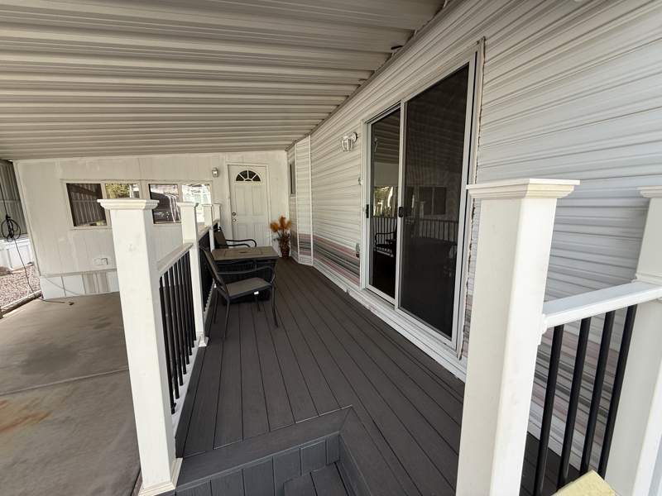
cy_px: 248
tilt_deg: -9.2
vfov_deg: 85.7
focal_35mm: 14
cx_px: 331
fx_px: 268
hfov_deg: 102.1
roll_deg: +0.7
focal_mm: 2.22
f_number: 2.2
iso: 50
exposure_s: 1/236
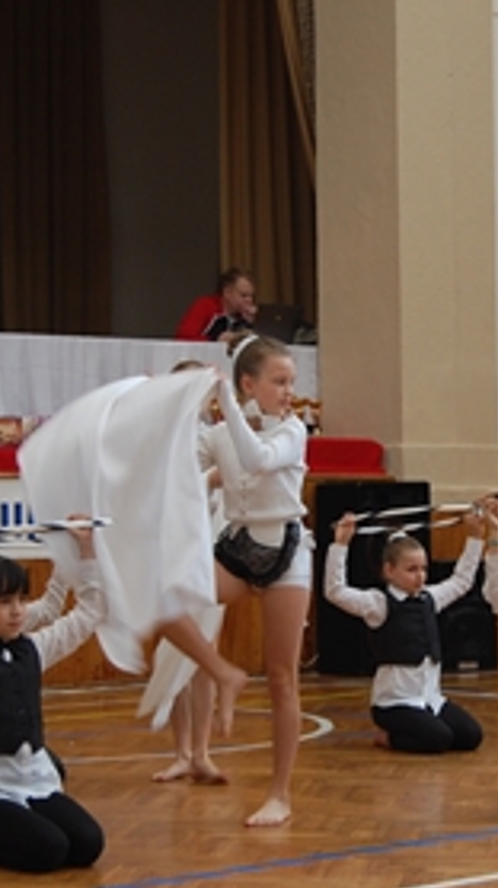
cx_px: 412
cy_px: 501
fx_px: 2327
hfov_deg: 12.2
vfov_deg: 21.6
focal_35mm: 99
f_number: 4.8
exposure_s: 1/40
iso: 400
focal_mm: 35
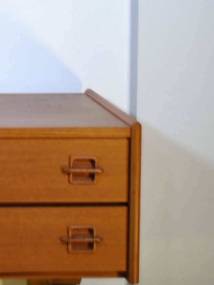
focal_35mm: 157
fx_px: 1294
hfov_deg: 9.0
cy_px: -85
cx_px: -197
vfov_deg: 12.2
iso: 100
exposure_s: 1/25
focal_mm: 24
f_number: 4
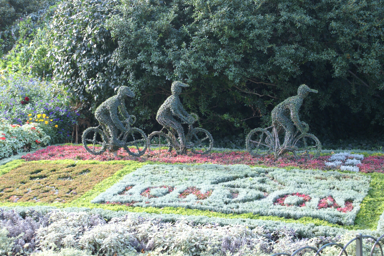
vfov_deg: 20.2
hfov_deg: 29.9
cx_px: 192
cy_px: 128
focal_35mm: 68
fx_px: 720
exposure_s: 1/80
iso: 400
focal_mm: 45
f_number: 5.6
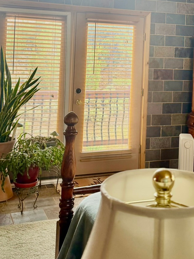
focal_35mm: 57
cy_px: 49
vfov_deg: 32.8
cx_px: 161
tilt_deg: +0.9
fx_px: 426
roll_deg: -2.9
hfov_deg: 25.1
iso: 125
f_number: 1.78
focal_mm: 6.76
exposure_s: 1/121
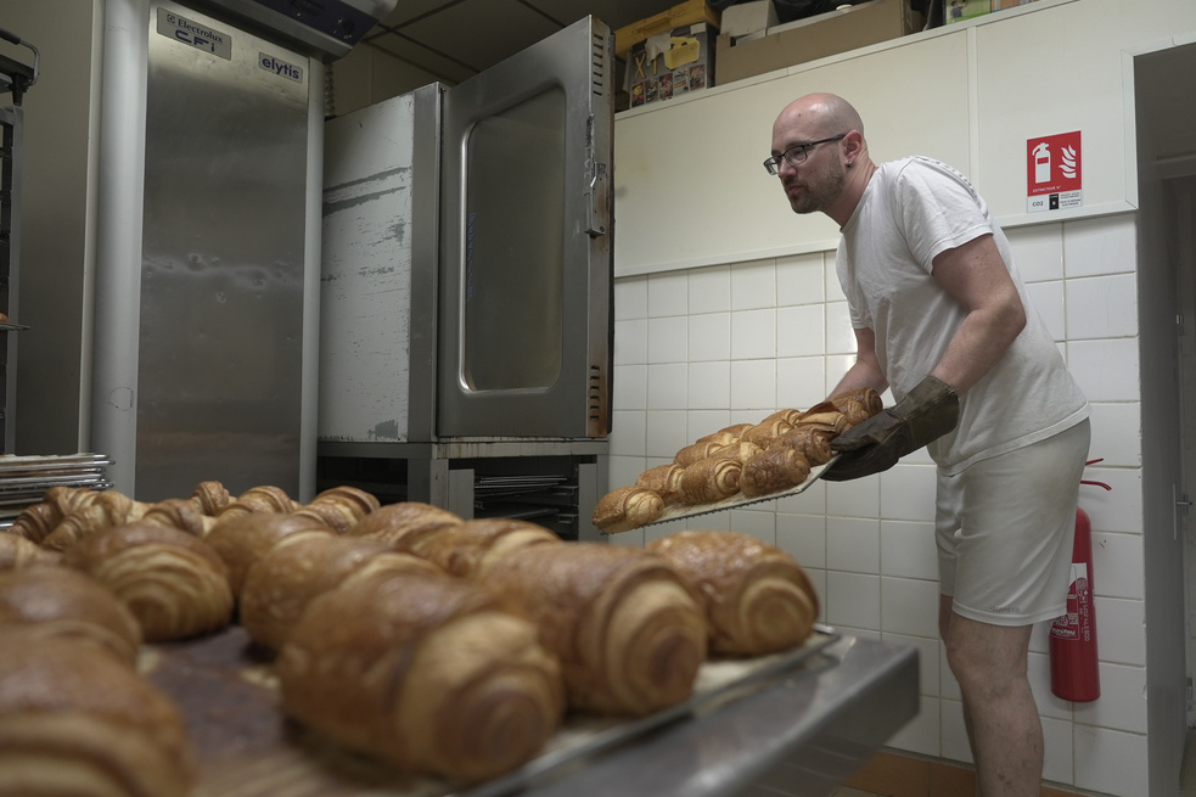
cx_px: 600
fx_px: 830
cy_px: 402
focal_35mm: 25
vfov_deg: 51.3
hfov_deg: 71.5
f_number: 4
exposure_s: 1/160
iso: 1600
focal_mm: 24
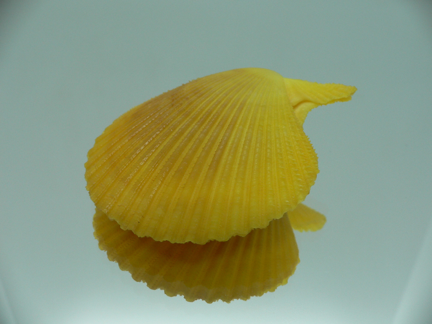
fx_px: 437
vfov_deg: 40.7
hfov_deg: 52.6
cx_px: 216
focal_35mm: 35
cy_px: 162
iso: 80
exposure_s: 1/60
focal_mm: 4.6
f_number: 2.8
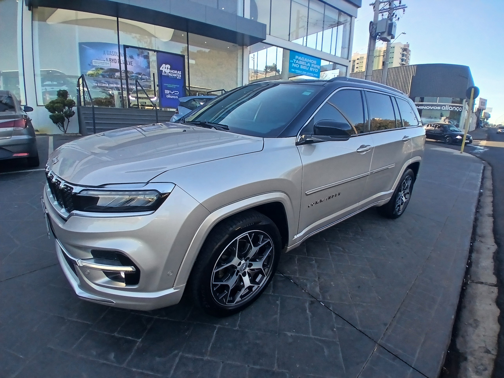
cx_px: 252
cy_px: 189
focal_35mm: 17
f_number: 2.2
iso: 50
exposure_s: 1/187
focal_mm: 1.4
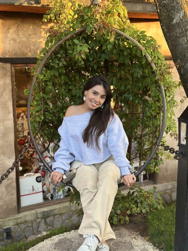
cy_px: 126
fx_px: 348
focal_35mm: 48
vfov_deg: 39.7
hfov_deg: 30.3
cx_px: 94
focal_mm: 6.86
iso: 125
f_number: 1.78
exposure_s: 1/121
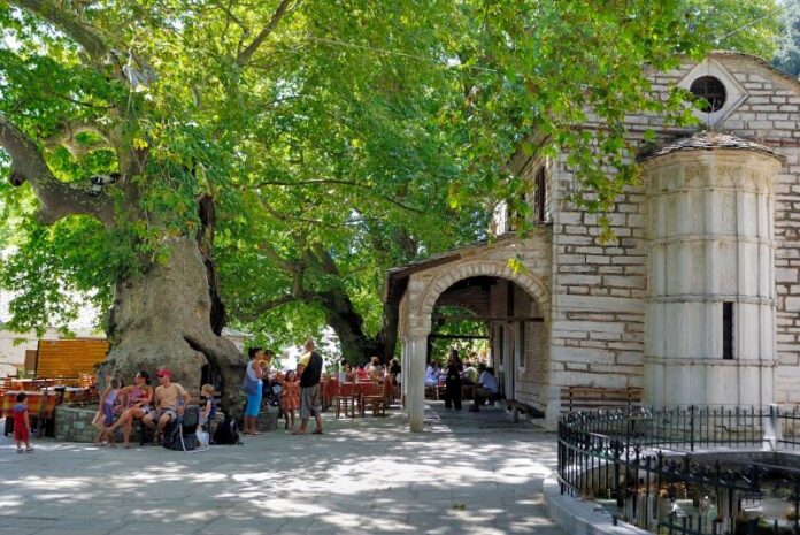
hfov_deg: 53.1
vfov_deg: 36.9
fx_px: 800
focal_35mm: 36
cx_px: 400
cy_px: 268
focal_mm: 24
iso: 200
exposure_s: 1/250
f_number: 4
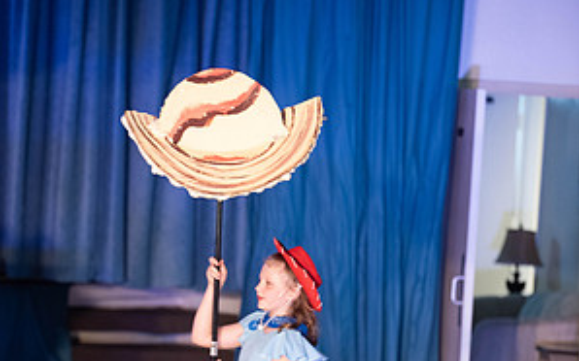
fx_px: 3644
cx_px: 290
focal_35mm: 231
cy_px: 338
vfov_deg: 5.7
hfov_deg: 9.1
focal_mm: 150
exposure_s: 1/160
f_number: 2.8
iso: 1800
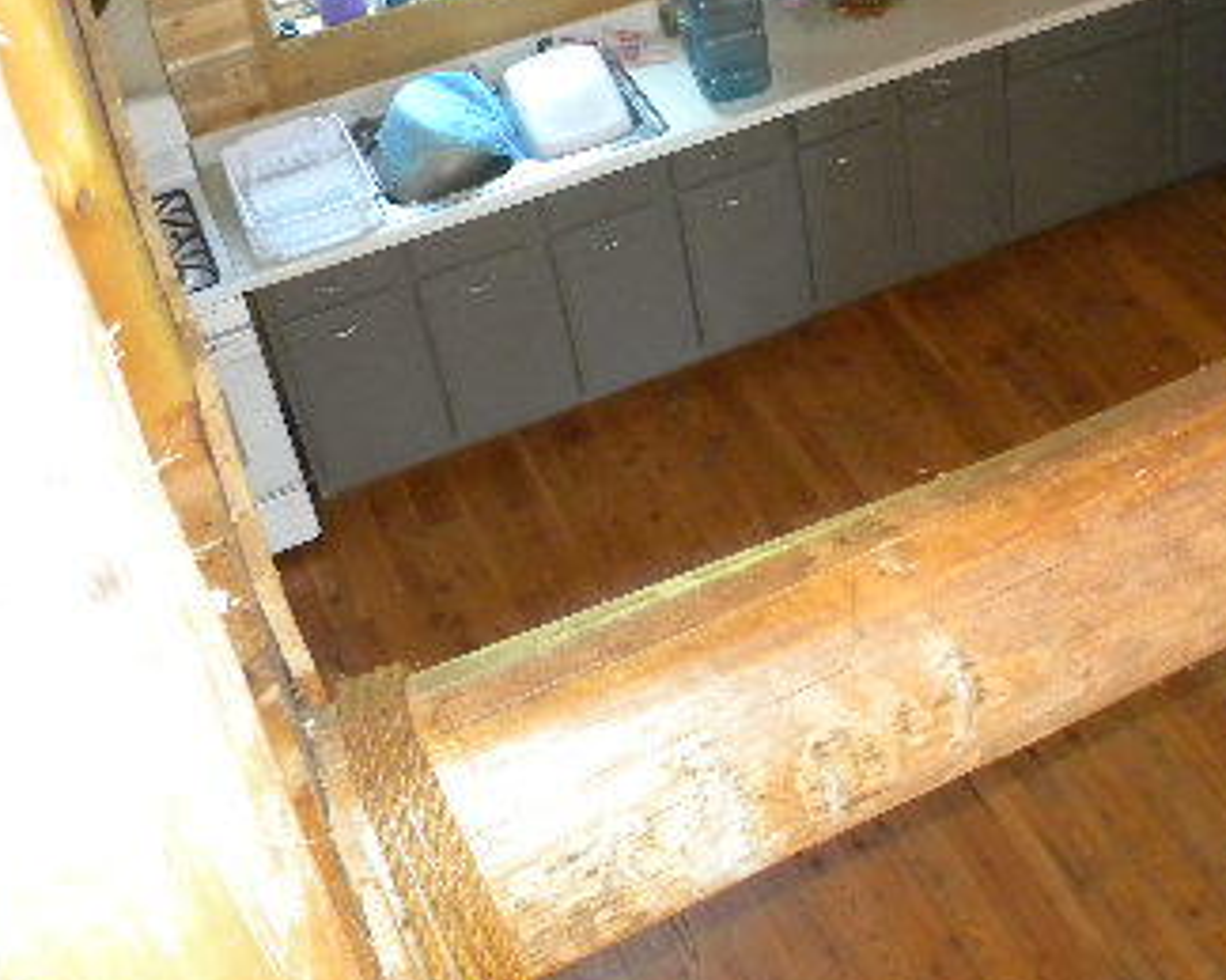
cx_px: 1041
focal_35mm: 54
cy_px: 129
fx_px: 1959
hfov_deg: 33.4
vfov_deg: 27.2
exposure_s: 1/26
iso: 400
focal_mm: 5
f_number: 3.5
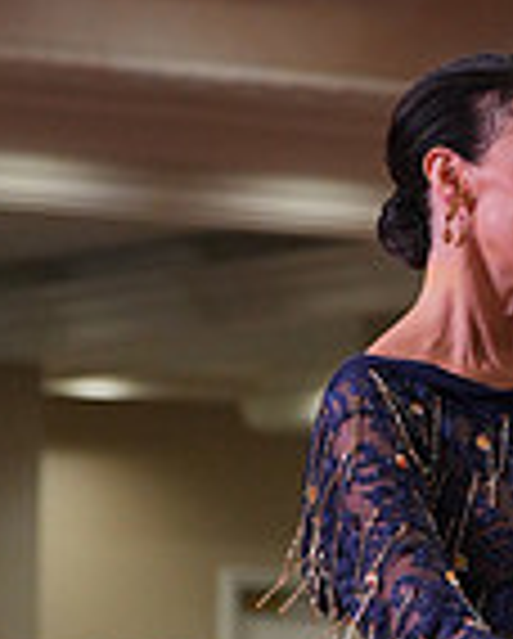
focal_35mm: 307
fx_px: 5814
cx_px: 736
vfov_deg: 6.2
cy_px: 819
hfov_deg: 5.0
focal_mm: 80
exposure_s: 1/500
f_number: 4
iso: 1600
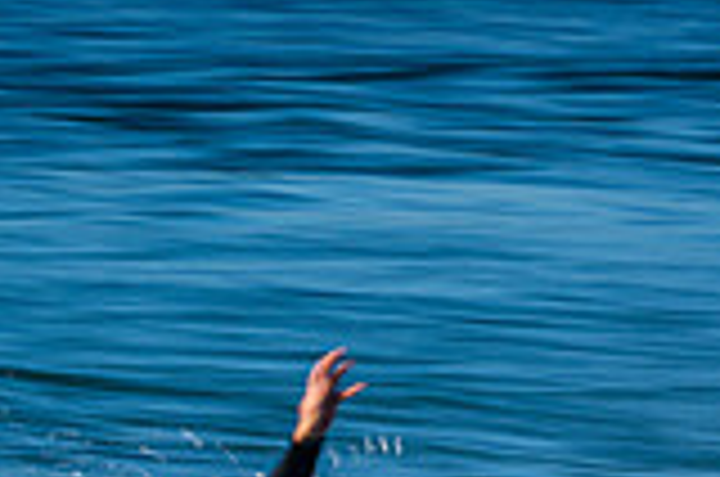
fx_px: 54411
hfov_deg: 0.8
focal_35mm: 2726
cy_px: 839
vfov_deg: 0.5
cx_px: 292
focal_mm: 500
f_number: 25
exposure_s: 1/20
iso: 100
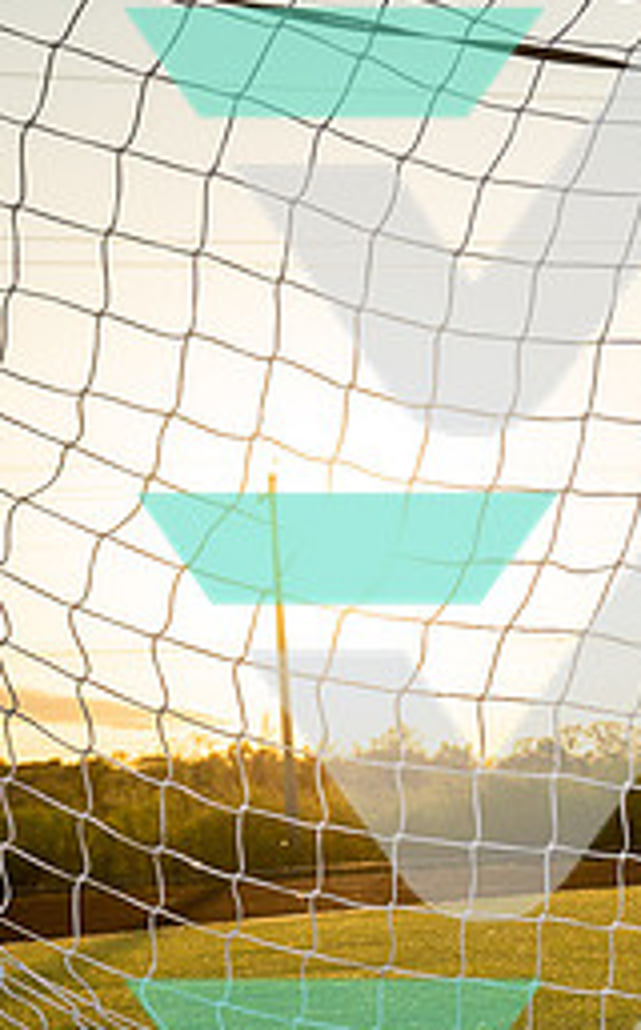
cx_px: 1191
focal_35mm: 103
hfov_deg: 11.6
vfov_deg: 20.1
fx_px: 2887
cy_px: 730
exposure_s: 1/1250
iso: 200
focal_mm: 42
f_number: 5
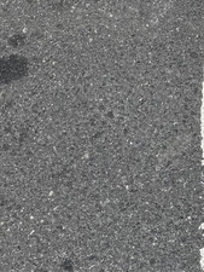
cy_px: -272
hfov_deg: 11.4
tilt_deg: -27.7
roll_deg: +3.8
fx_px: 1005
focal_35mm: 128
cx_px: 234
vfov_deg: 13.3
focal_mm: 6.76
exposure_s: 1/5714
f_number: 1.78
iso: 80
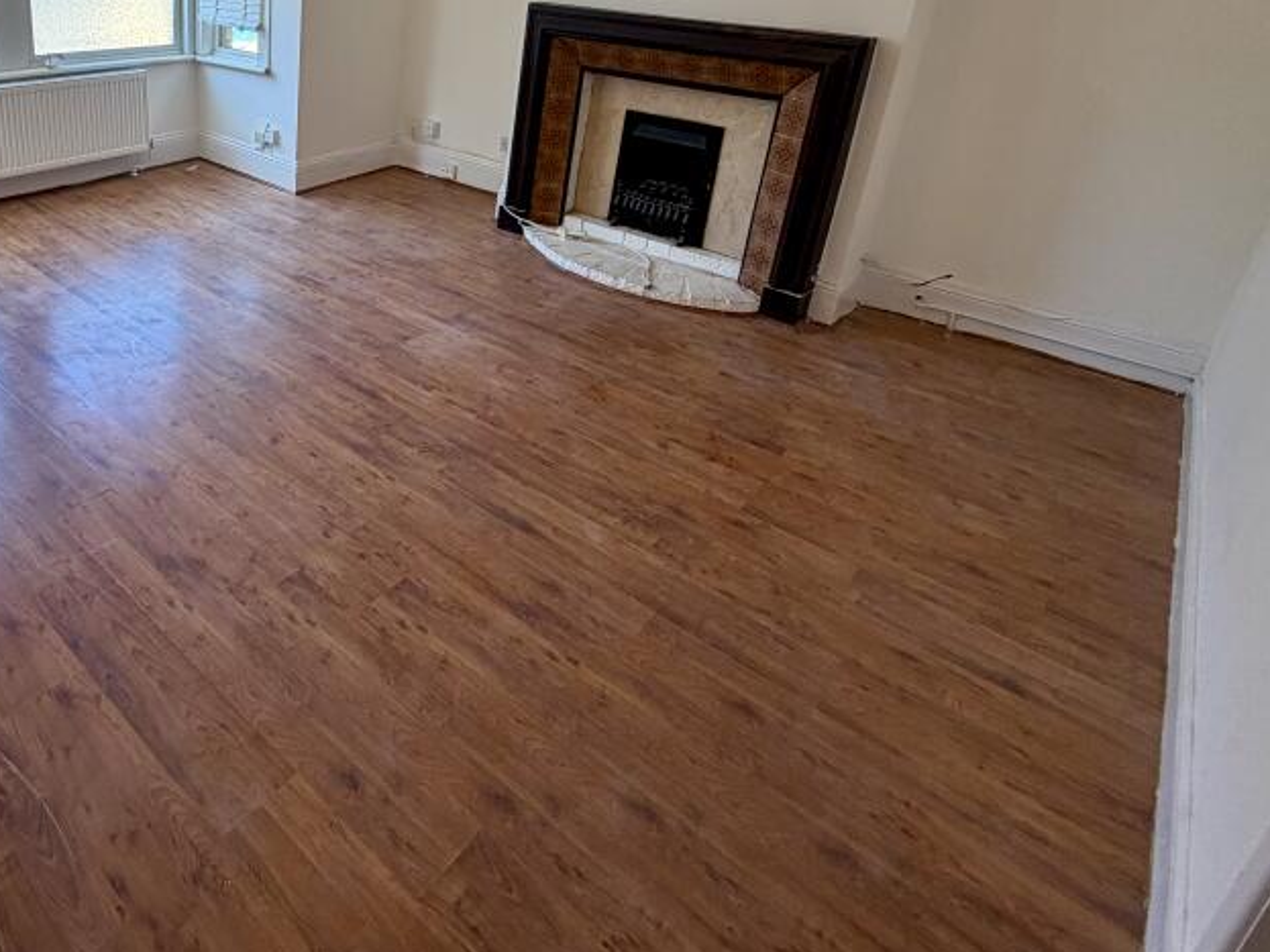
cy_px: 212
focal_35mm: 23
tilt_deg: -18.9
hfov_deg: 68.5
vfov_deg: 55.4
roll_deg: -1.3
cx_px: 298
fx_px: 844
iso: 80
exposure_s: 1/100
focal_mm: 2.22
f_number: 2.2
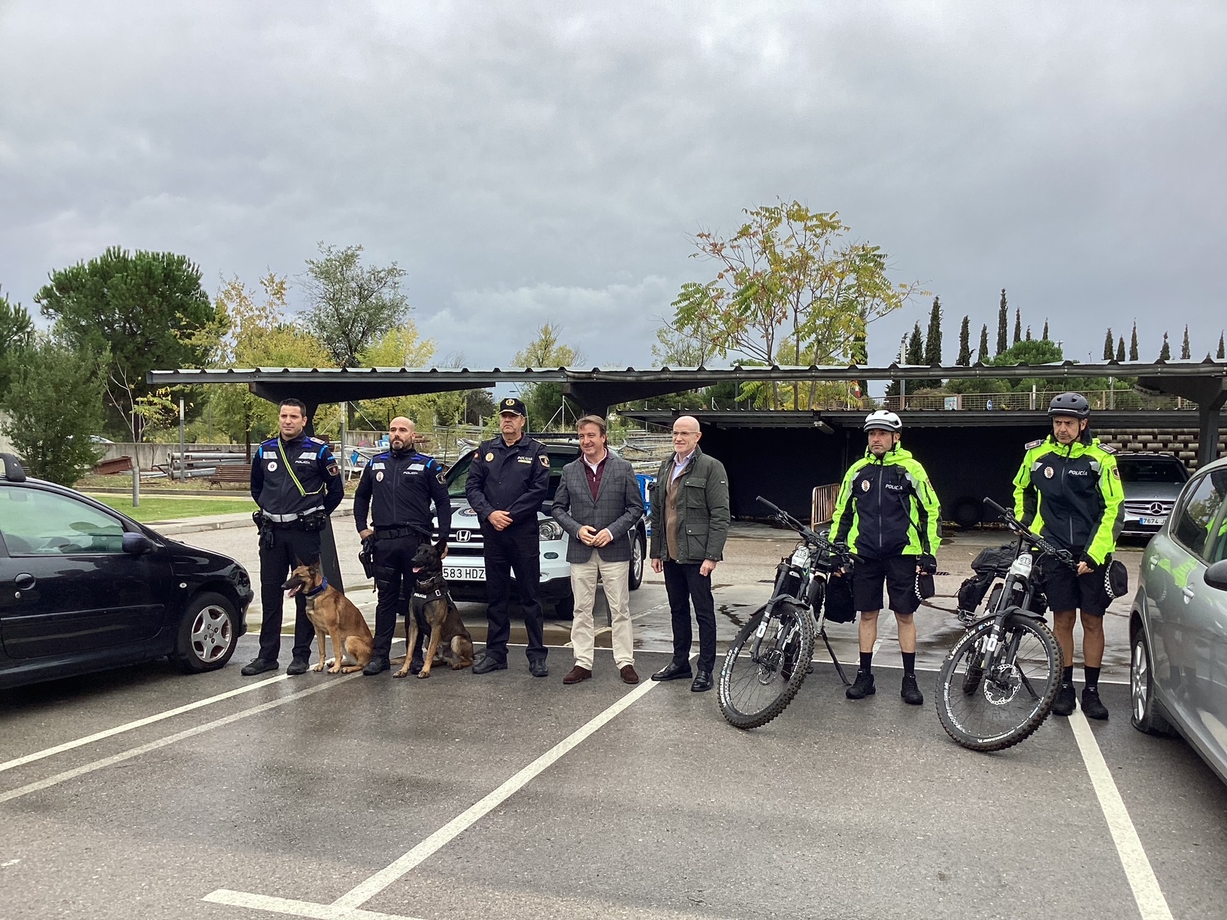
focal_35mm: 31
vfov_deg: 45.4
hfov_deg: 58.4
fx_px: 1099
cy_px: 460
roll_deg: -0.4
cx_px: 614
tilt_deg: -1.2
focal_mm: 3.3
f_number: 2.4
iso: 25
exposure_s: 1/214
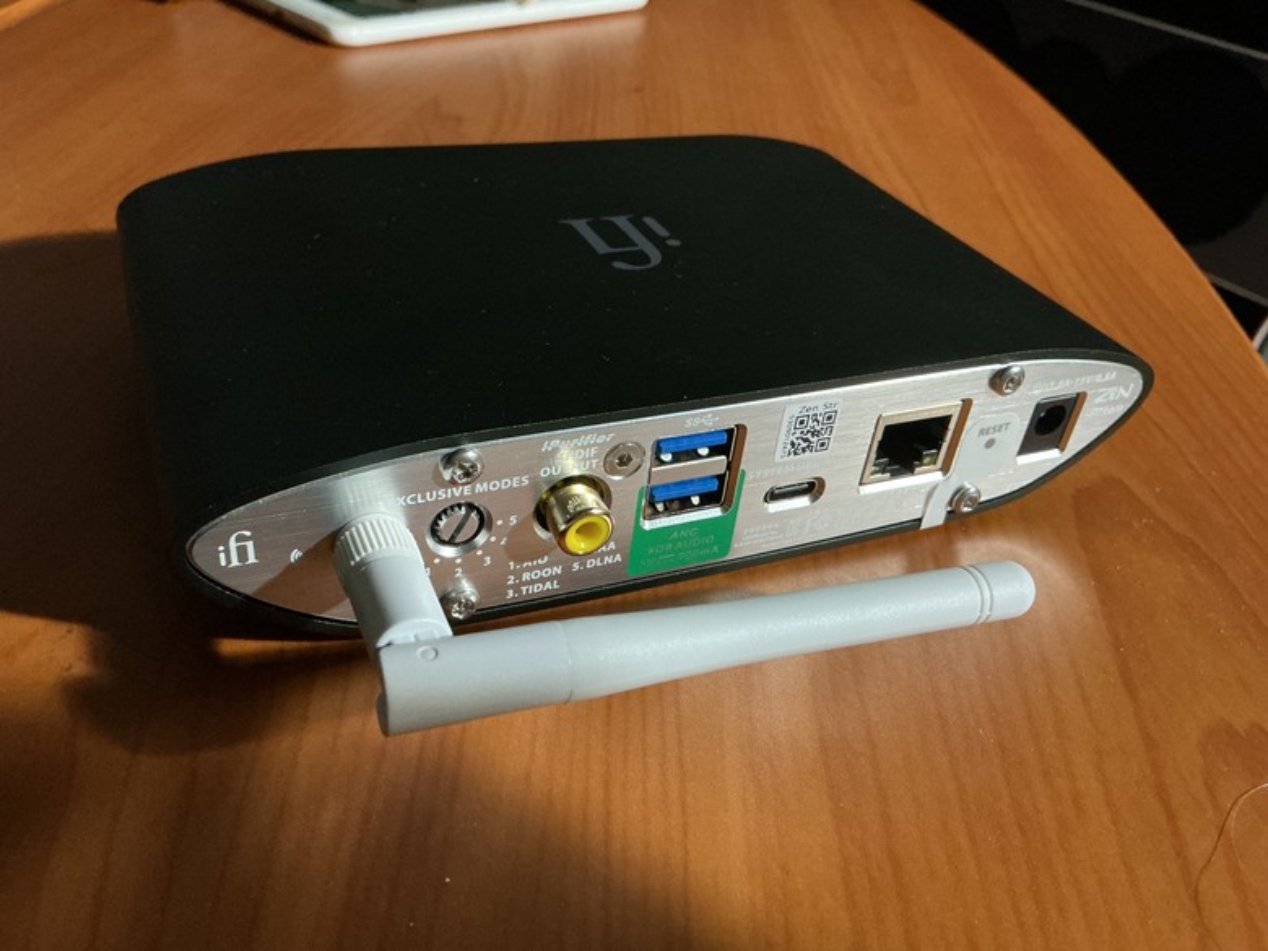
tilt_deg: -35.3
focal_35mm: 29
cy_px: 476
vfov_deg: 48.2
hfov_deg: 61.7
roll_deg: -6.6
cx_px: 634
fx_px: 1062
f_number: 1.8
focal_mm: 3
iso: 400
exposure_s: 1/30
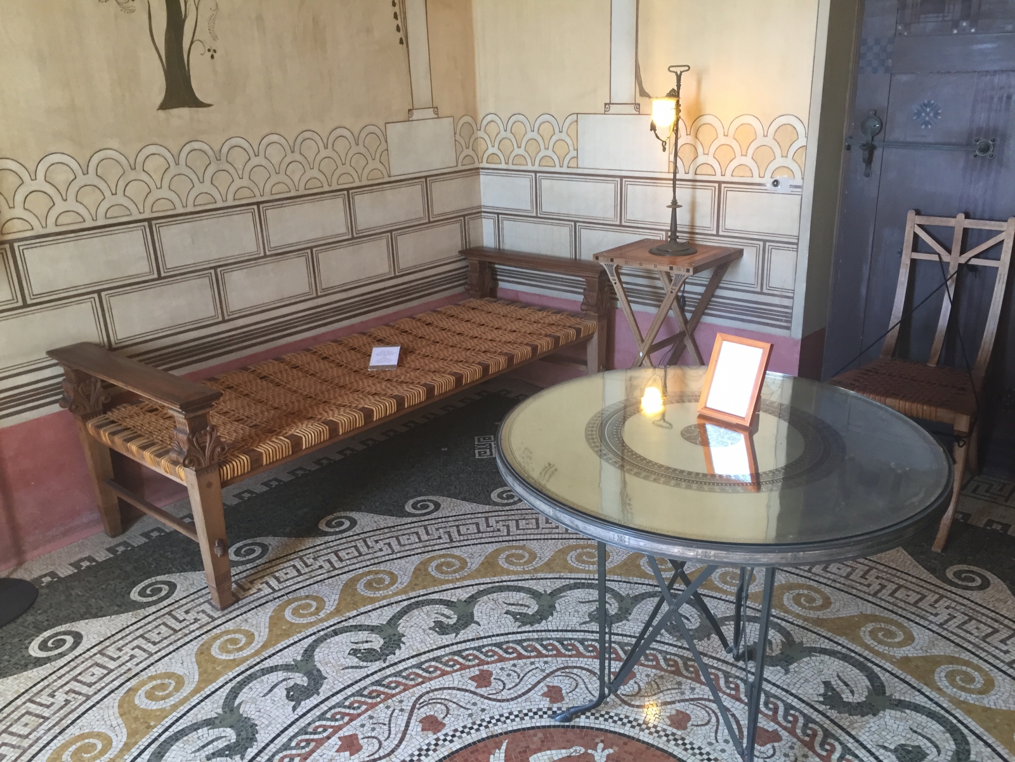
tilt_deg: -19.8
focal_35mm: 29
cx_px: 508
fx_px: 850
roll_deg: +3.0
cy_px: 381
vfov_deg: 48.2
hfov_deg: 61.7
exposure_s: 1/33
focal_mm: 4.15
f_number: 2.2
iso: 125
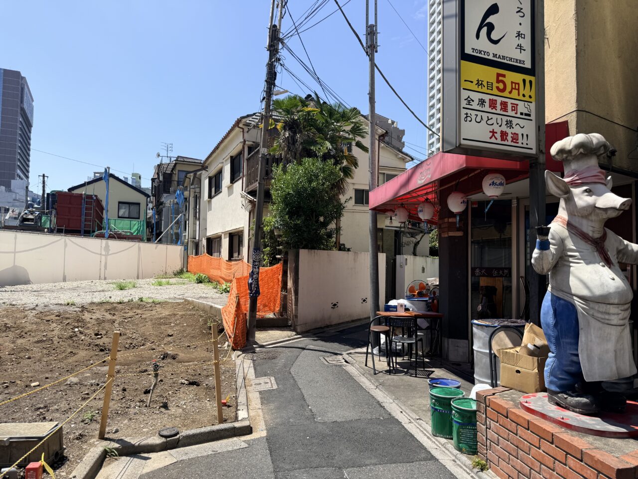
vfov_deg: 56.8
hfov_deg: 71.6
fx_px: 442
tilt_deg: +4.2
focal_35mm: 24
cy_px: 240
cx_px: 319
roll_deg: -0.6
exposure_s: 1/4167
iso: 80
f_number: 1.78
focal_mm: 6.76
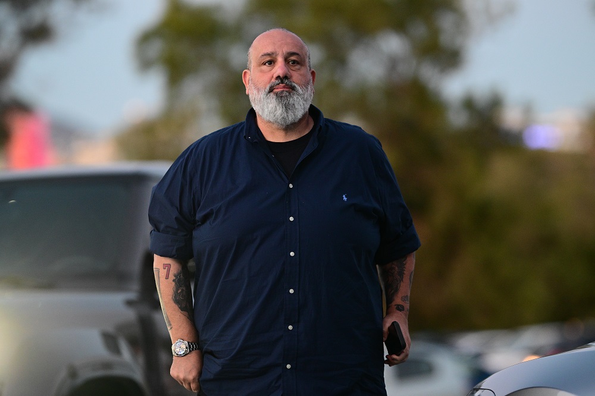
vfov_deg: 10.2
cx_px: 298
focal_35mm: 135
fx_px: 2230
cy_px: 198
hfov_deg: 15.2
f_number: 1.8
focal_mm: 135
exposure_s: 1/250
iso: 1600
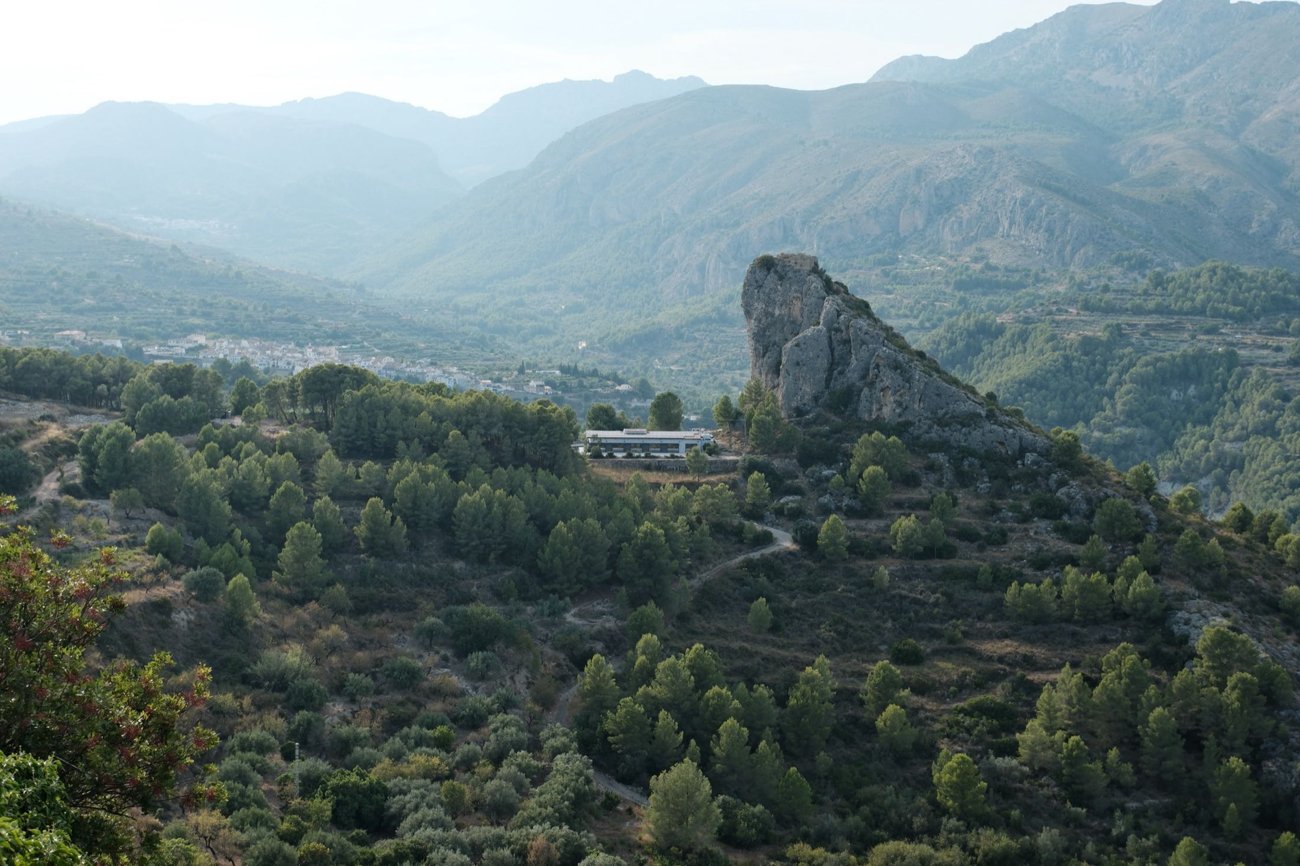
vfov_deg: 27.0
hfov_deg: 39.6
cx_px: 650
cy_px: 433
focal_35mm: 50
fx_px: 1805
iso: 320
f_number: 6.3
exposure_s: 1/480
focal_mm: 33
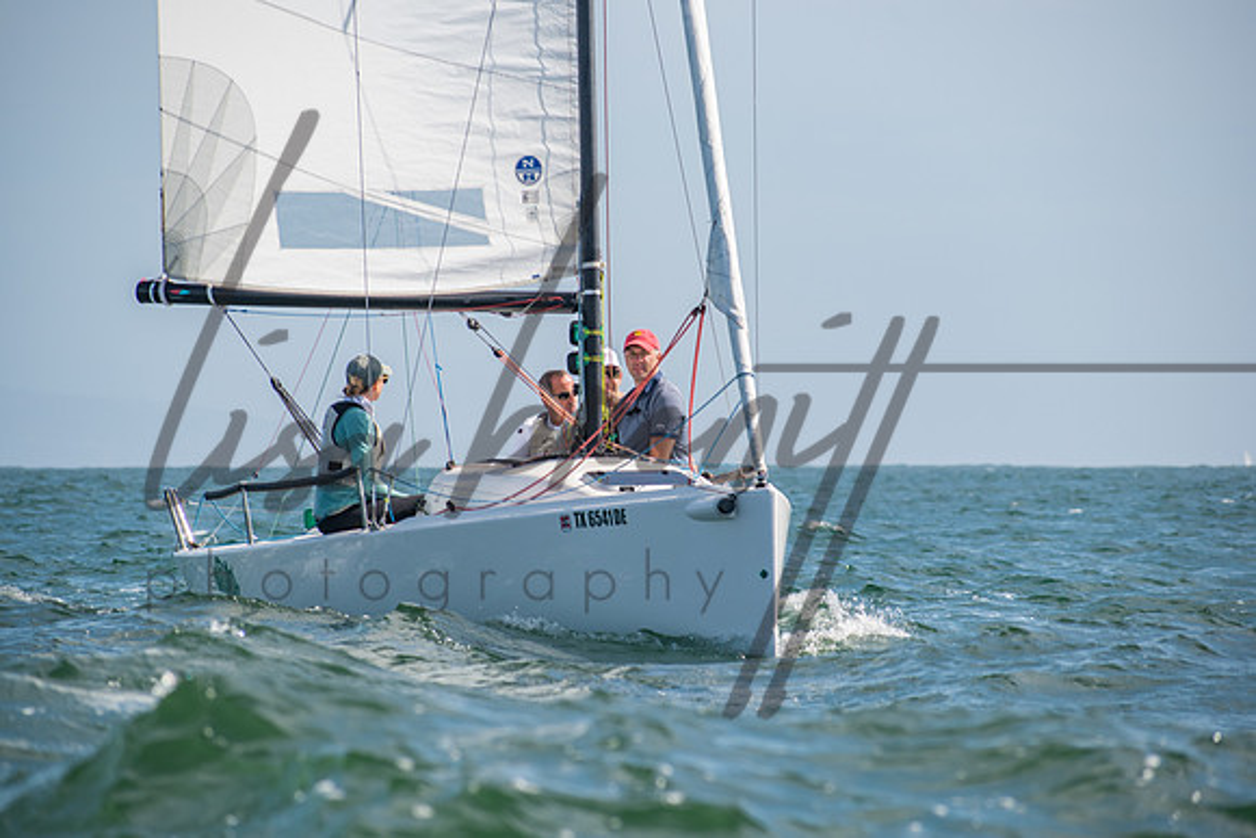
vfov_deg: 5.6
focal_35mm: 244
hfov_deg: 8.4
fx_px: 8522
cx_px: 628
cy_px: 419
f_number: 6.3
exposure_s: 1/1000
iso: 200
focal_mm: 155
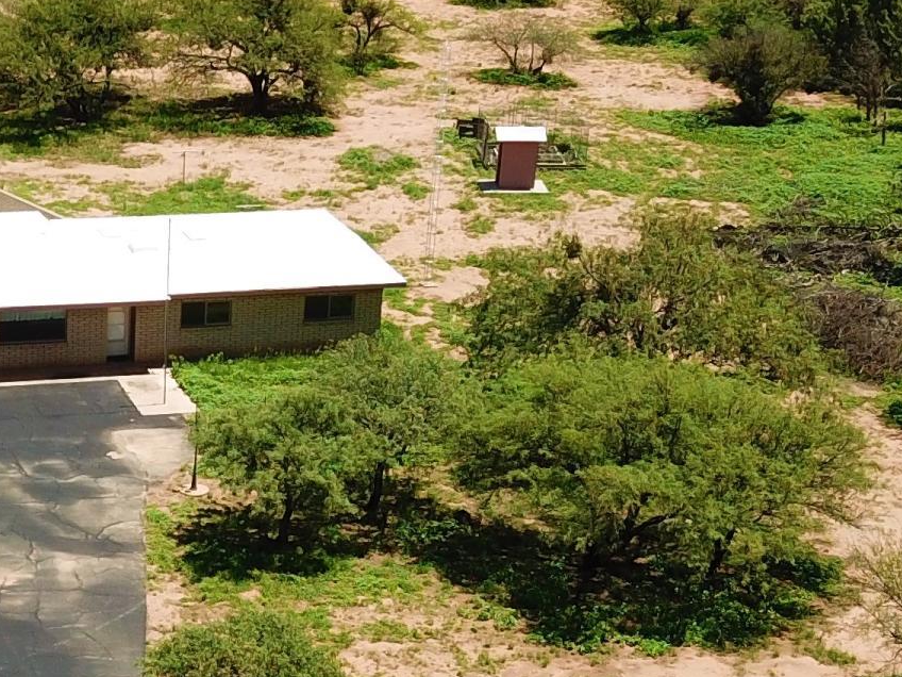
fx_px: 2397
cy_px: 465
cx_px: 108
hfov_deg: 20.9
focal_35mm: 92
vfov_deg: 16.0
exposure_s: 1/1435
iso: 100
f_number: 2.2
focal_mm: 4.73
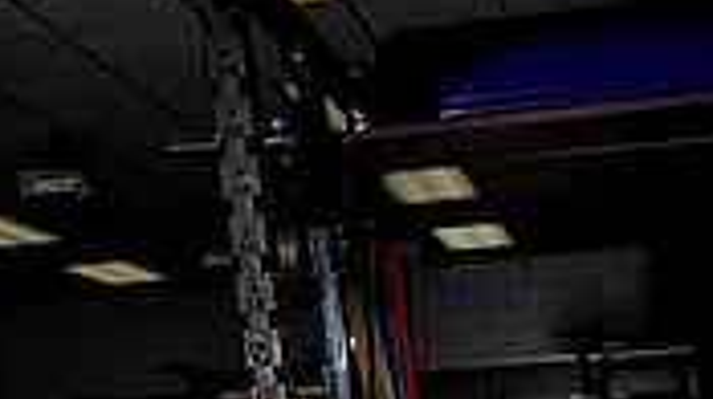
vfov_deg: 12.4
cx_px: 562
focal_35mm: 81
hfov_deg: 25.8
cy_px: 896
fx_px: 1530
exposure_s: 1/250
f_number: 8
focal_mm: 30
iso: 100
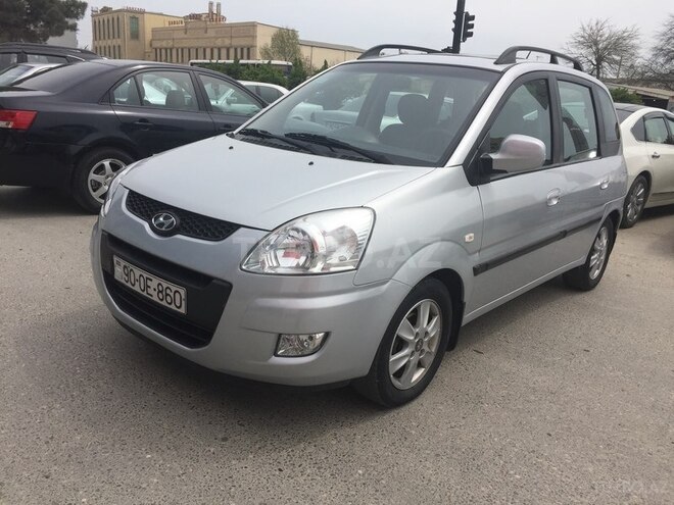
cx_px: 337
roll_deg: -3.3
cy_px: 252
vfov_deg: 48.2
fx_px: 565
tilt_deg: -16.5
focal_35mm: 29
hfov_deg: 61.7
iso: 32
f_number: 2.2
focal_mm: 4.15
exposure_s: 1/3049
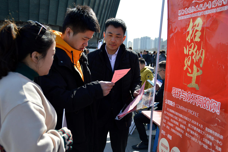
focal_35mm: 38
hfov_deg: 51.3
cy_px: 76
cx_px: 114
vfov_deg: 35.4
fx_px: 237
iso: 200
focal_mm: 25
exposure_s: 1/800
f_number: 5.6
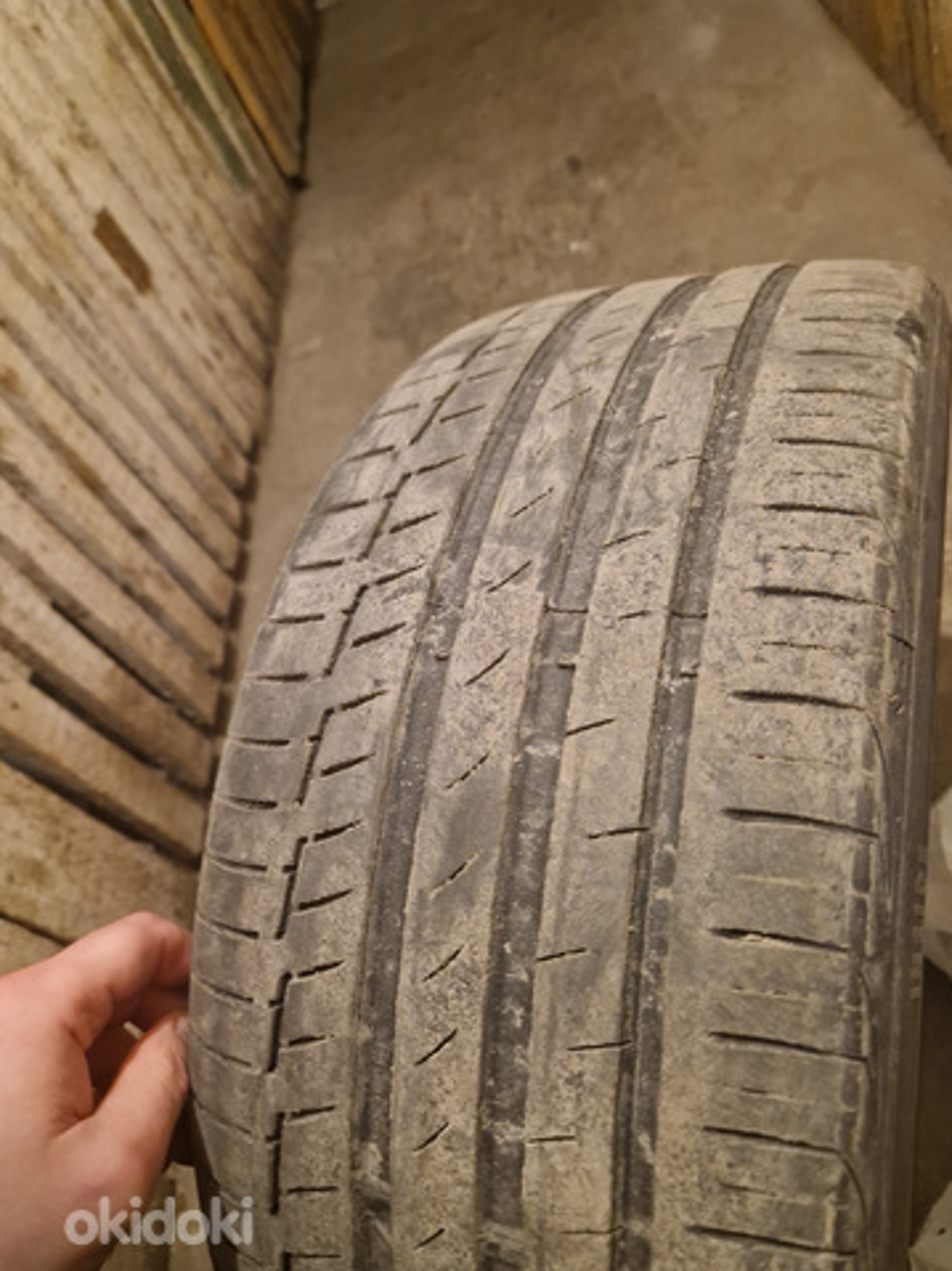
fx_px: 880
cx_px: 487
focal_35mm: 24
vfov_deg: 71.6
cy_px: 650
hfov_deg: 56.8
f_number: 1.8
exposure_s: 1/25
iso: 640
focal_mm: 5.4
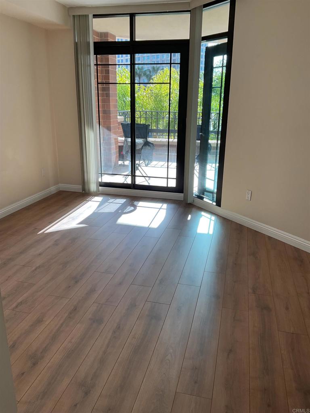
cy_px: 206
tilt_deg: -18.7
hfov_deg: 48.2
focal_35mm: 29
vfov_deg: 61.7
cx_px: 155
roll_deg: +0.4
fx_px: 346
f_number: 1.8
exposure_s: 1/120
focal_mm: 3
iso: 25
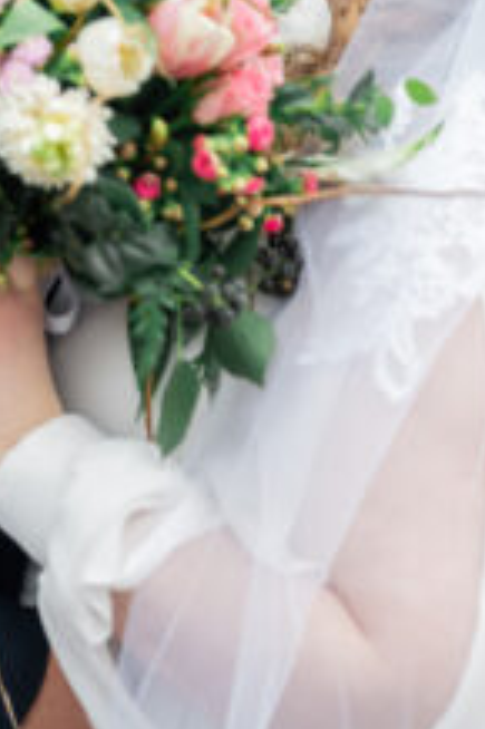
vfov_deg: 10.6
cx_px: 151
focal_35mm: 193
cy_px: 191
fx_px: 3906
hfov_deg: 7.1
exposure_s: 1/125
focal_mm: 70
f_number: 3.5
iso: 125
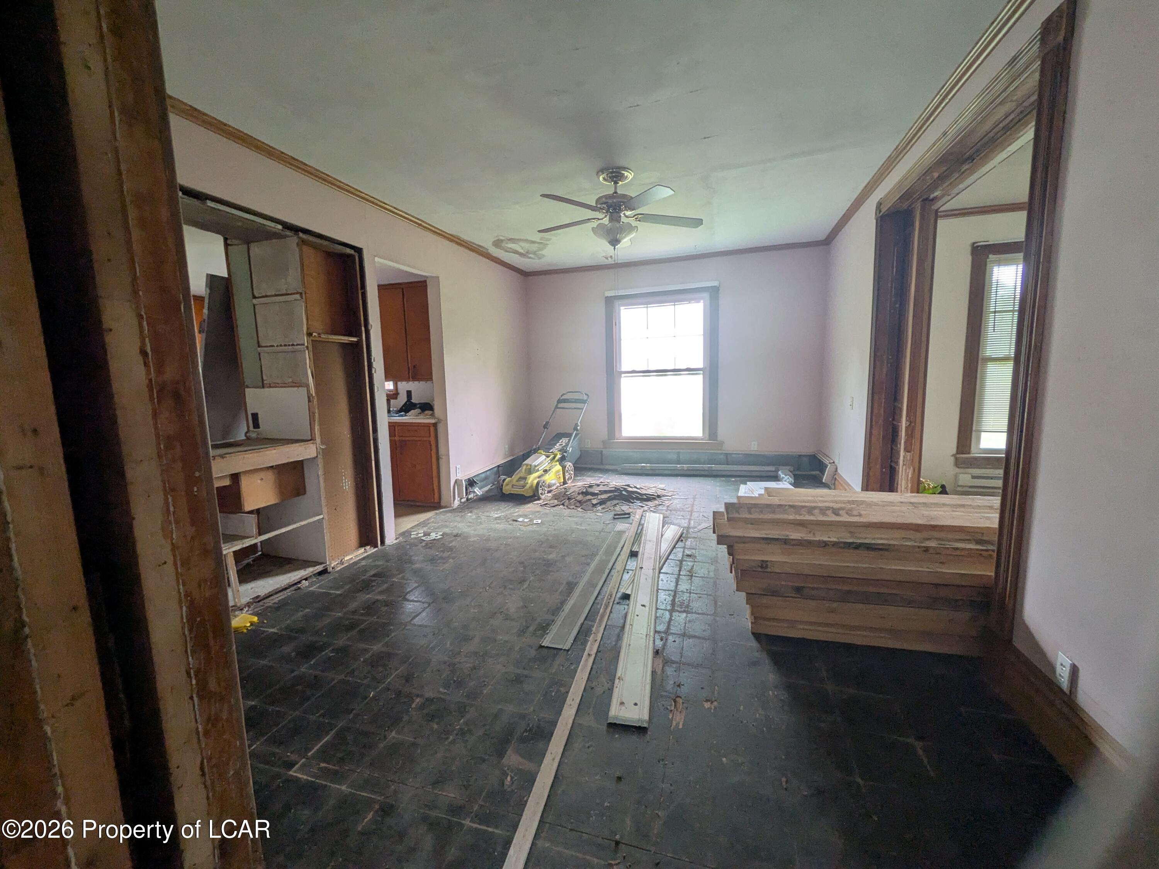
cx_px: 580
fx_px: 469
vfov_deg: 85.7
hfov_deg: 102.1
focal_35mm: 14
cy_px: 434
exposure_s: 1/40
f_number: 2.2
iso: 116
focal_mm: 1.83
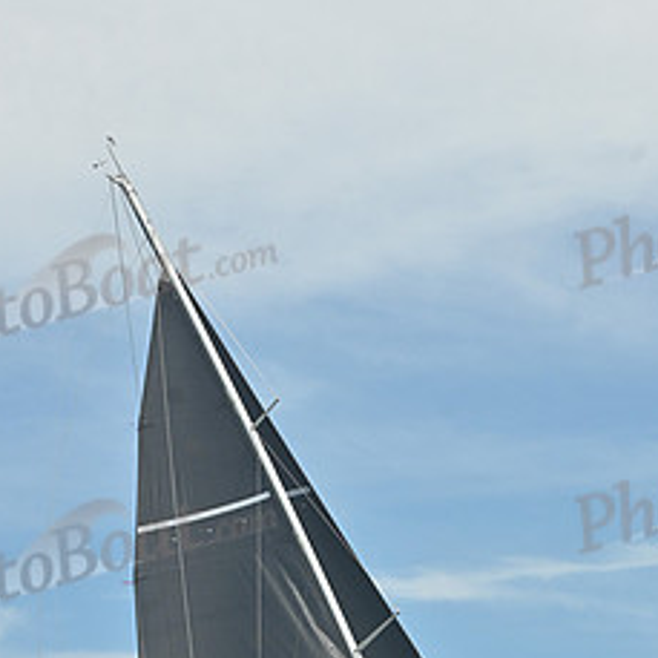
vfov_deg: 11.4
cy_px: 669
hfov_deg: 11.6
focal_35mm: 151
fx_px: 3247
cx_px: 427
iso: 320
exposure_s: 1/1250
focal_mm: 70
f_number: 10
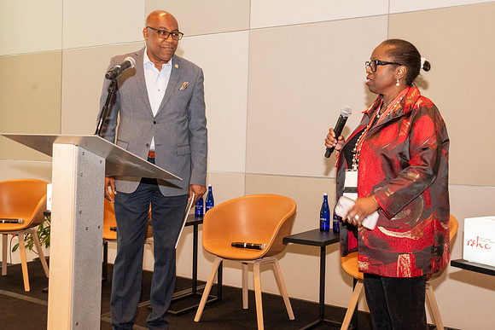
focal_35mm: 39
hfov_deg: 49.5
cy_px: 165
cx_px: 248
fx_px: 536
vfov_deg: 34.2
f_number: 9
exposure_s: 1/60
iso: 2000
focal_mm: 26
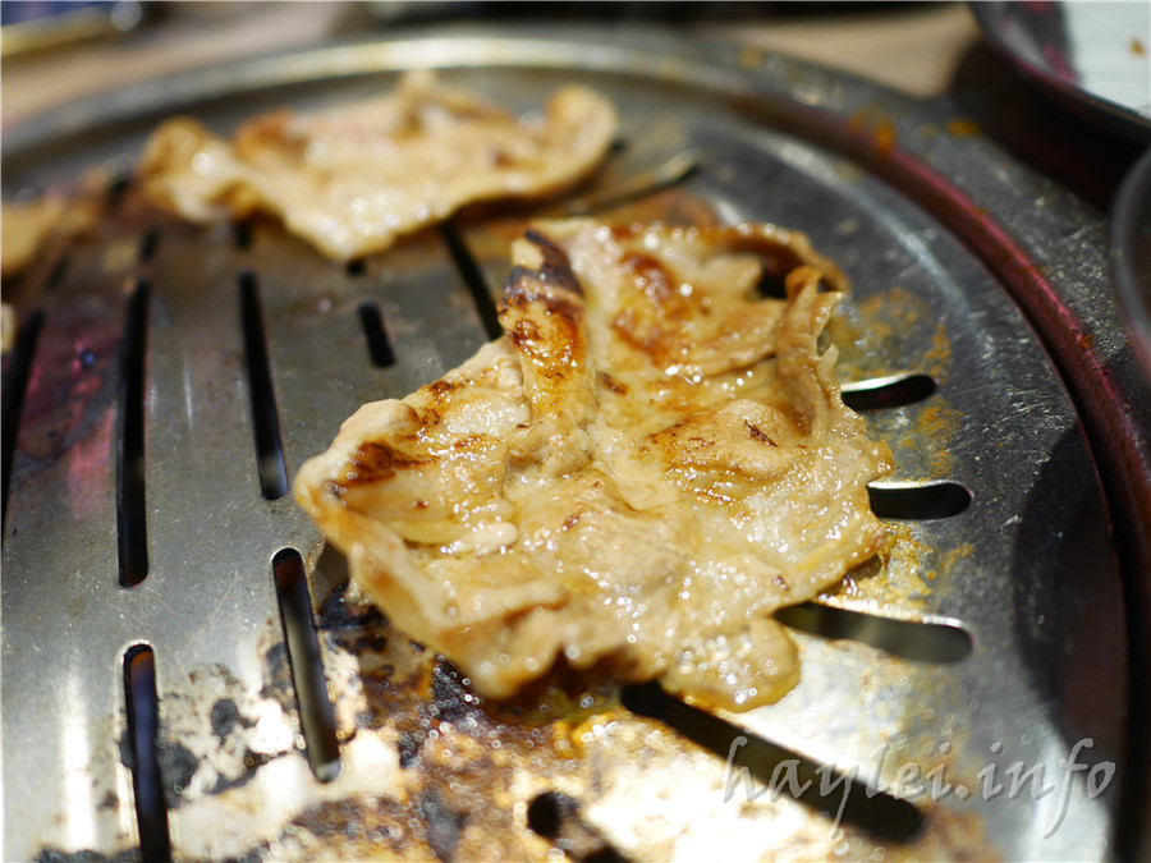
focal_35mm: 30
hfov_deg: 60.0
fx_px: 998
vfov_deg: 46.8
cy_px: 432
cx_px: 576
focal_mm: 15
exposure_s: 1/100
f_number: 1.8
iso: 200
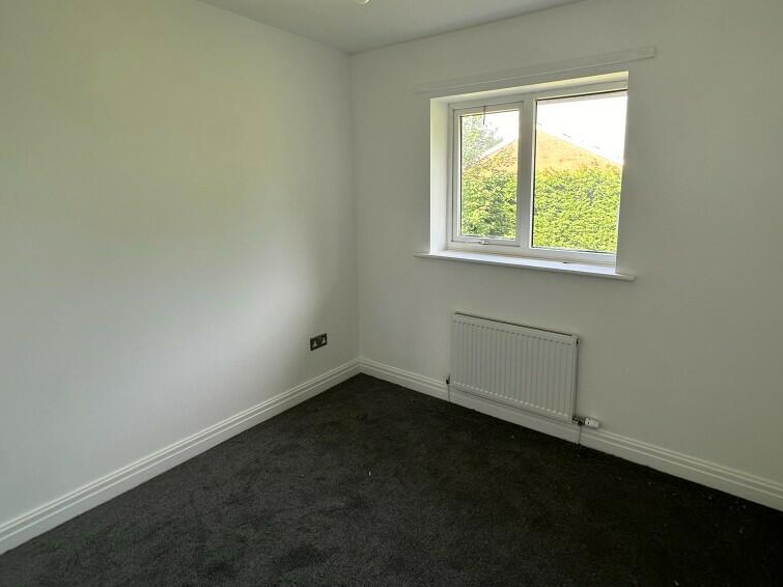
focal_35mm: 19
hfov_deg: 84.4
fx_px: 430
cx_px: 430
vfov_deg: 68.3
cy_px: 250
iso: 40
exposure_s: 1/99
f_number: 2.2
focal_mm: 2.22
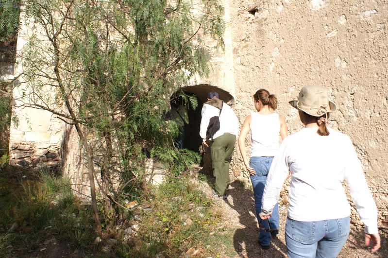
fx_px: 323
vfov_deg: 43.5
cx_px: 194
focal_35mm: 30
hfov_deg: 62.0
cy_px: 129
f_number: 8
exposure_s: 1/250
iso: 100
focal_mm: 20
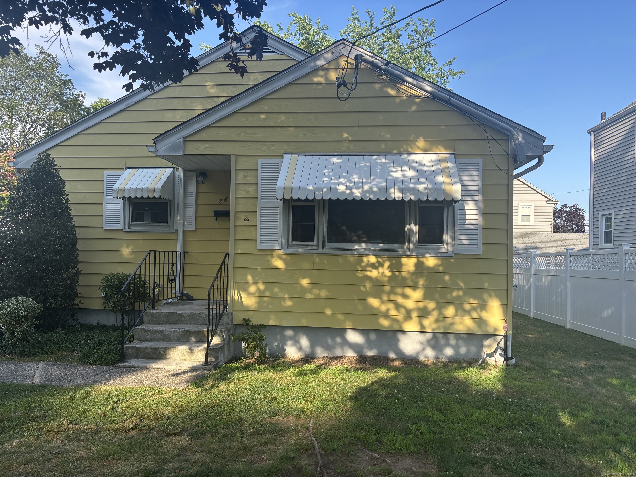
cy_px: 238
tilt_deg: +0.8
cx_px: 318
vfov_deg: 53.1
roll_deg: -1.4
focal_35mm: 26
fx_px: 478
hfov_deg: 67.3
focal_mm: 5.96
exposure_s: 1/844
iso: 50
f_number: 1.6
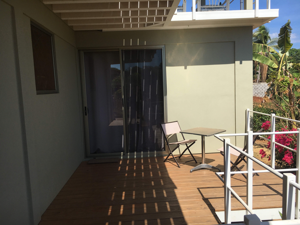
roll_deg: +3.1
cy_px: 112
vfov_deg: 48.2
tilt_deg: -5.9
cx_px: 150
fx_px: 251
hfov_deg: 61.7
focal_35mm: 29
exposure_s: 1/2137
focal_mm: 4.15
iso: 25
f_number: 2.2
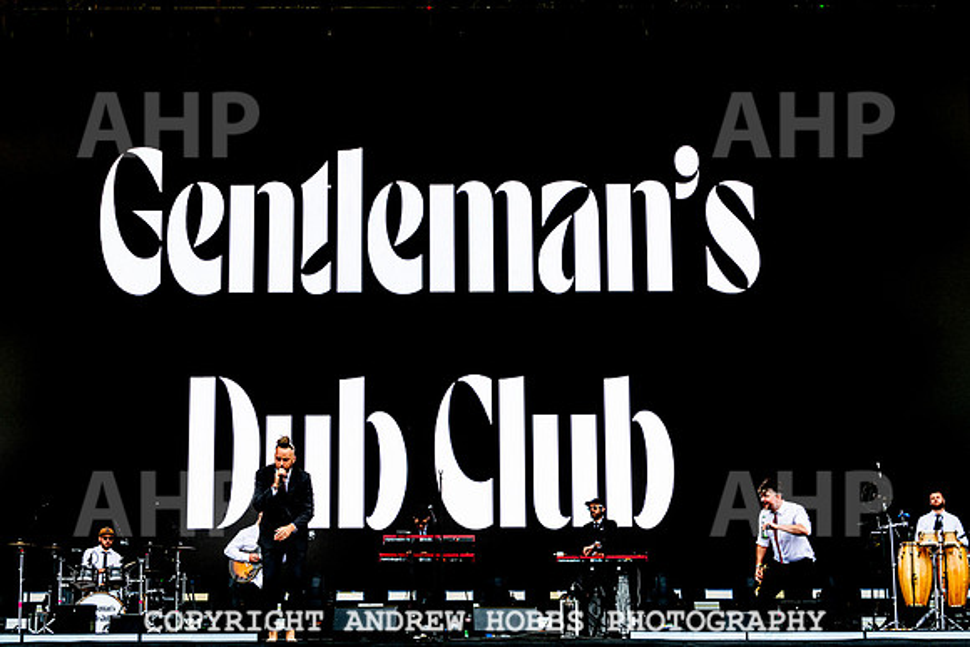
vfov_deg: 17.9
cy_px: 296
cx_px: 444
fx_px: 2059
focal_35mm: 76
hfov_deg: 26.5
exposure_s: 1/1600
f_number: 4.5
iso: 400
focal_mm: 70
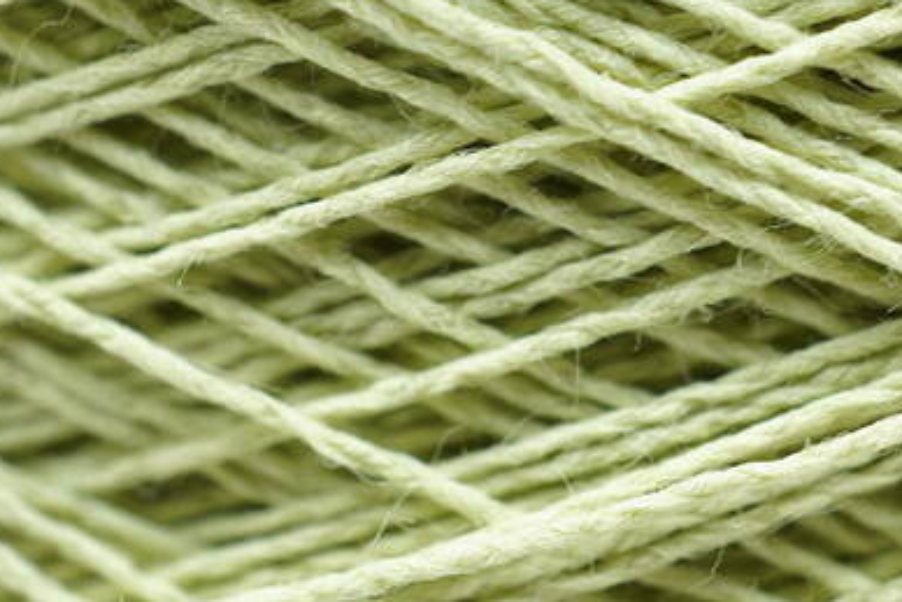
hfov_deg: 17.5
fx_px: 2907
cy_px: 22
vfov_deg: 11.7
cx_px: 663
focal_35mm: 116
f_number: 5
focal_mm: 30
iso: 250
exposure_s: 1/30
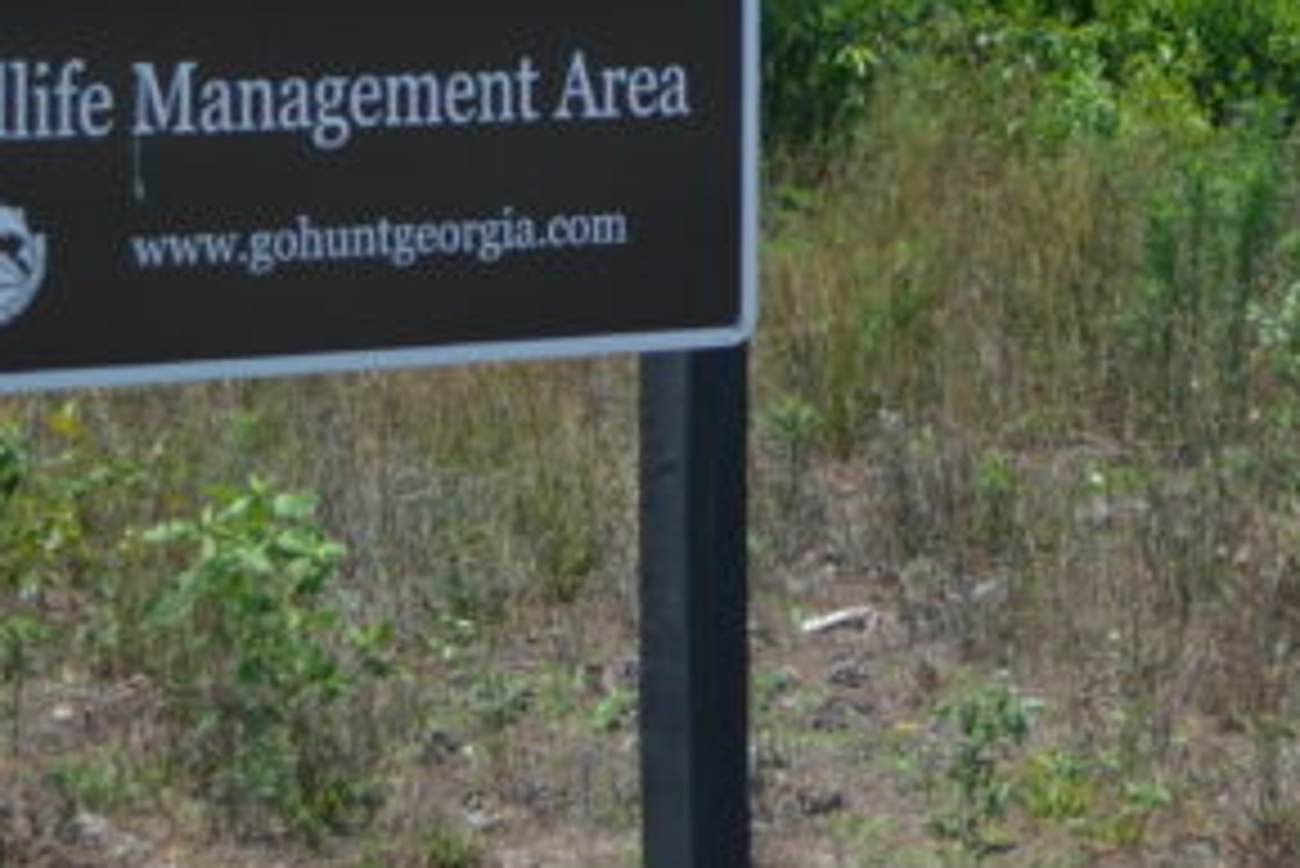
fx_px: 6142
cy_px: -380
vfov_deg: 7.9
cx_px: 1188
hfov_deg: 12.0
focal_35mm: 170
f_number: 4.8
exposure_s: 1/640
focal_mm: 32
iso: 100
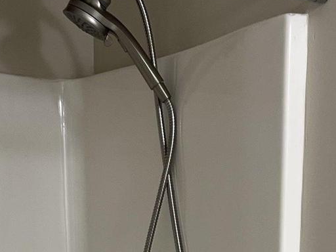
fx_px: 1009
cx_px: 158
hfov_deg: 18.9
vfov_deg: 12.7
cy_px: 484
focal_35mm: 104
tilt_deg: -11.5
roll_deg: +0.5
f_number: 1.5
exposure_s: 1/120
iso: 80
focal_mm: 5.7
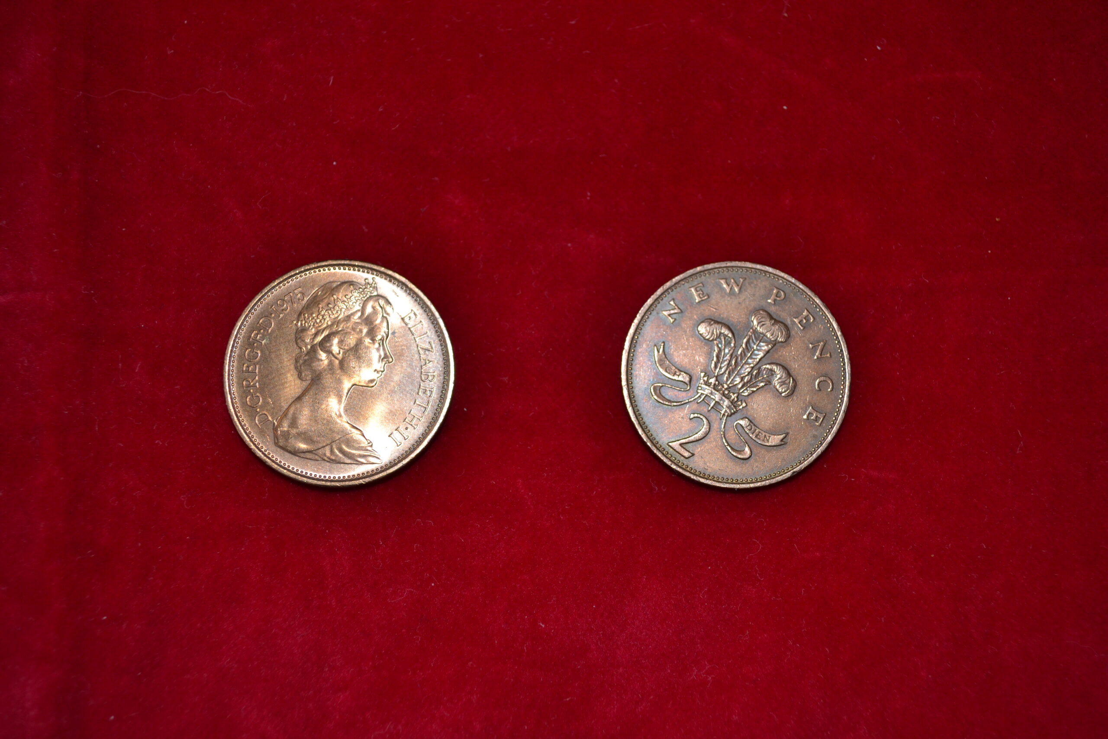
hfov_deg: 43.6
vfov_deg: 29.9
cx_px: 554
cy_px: 370
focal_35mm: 45
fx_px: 1385
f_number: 4.5
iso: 180
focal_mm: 30
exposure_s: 1/60
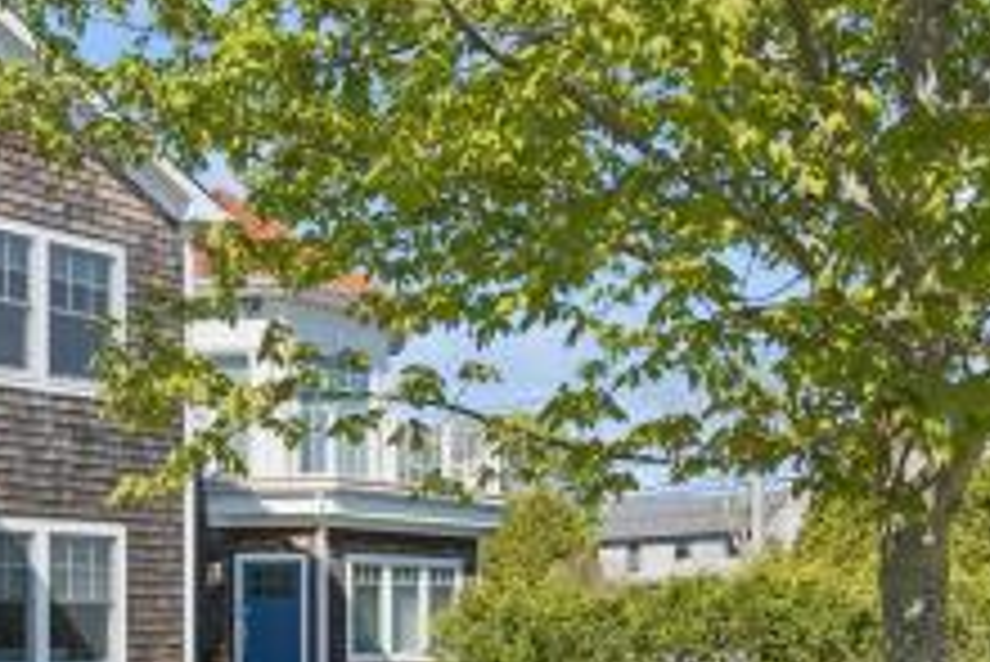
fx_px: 1183
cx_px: 302
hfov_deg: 44.5
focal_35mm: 43
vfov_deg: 30.0
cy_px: 590
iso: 800
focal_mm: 14
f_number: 9
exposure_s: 1/1600
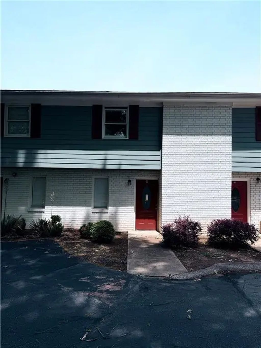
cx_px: 130
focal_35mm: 24
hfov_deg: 56.8
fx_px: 241
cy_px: 174
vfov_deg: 71.6
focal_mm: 6.76
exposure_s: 1/3759
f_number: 1.78
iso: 80
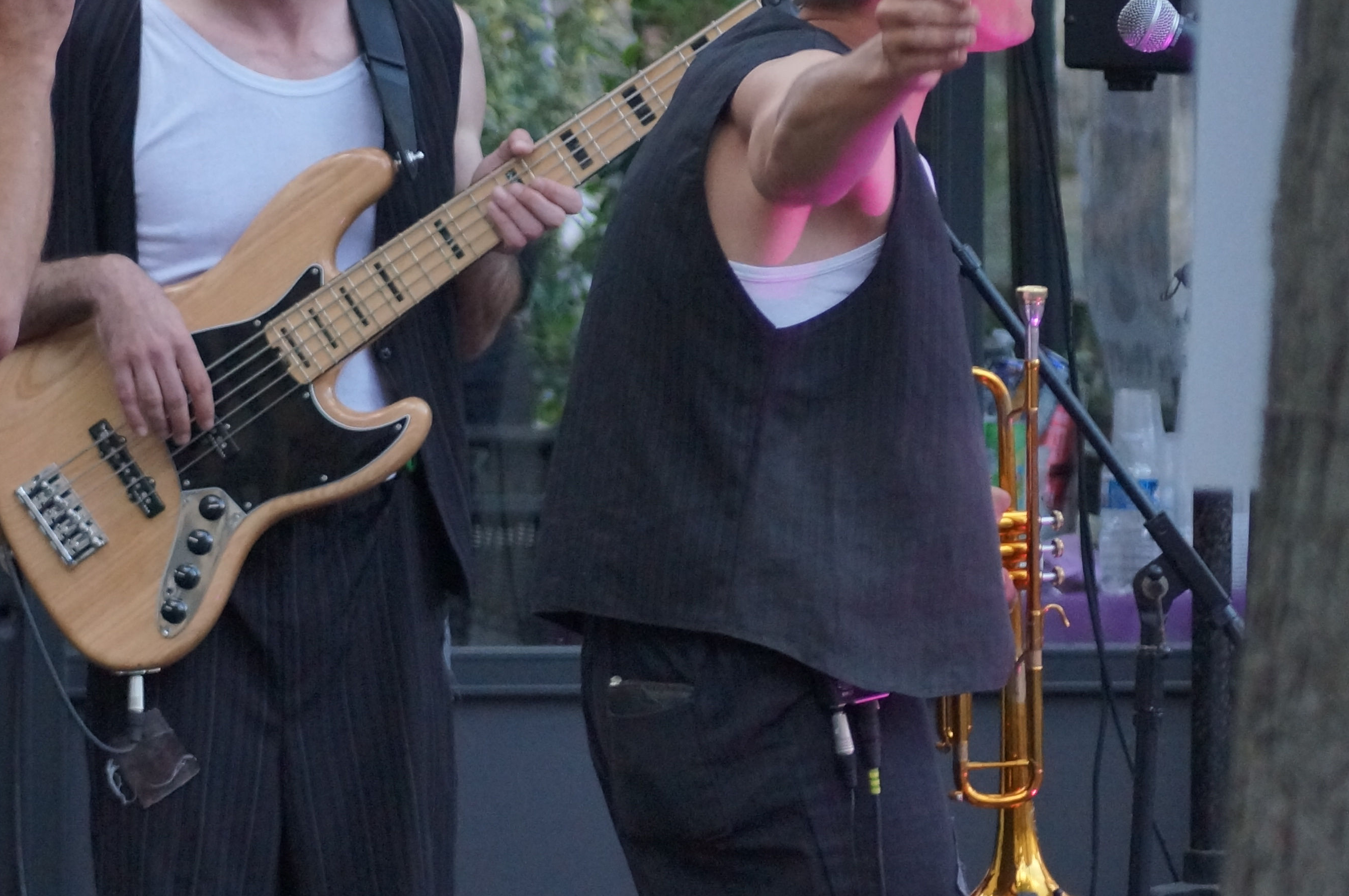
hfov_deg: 6.8
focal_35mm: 304
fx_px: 11380
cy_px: 323
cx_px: 390
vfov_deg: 4.5
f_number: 5
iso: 1600
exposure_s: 1/200
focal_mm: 110
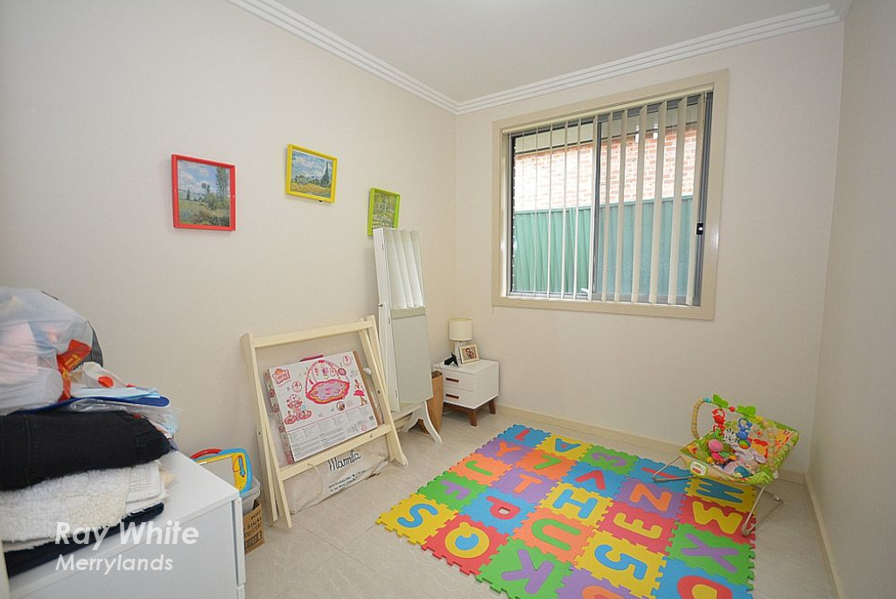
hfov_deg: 100.3
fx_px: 374
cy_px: 300
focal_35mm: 15
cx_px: 448
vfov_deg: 77.5
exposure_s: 1/60
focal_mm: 10
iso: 220
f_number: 4
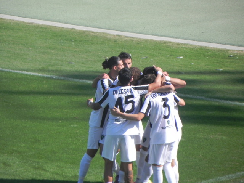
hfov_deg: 2.9
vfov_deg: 2.2
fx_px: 4779
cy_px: 92
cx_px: 122
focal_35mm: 678
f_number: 6.3
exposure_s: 1/385
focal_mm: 120
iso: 160
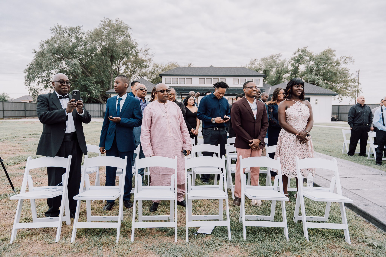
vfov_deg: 53.1
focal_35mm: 24
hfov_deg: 73.7
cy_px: 128
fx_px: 257
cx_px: 193
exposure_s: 1/320
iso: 250
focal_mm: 24
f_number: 2.8
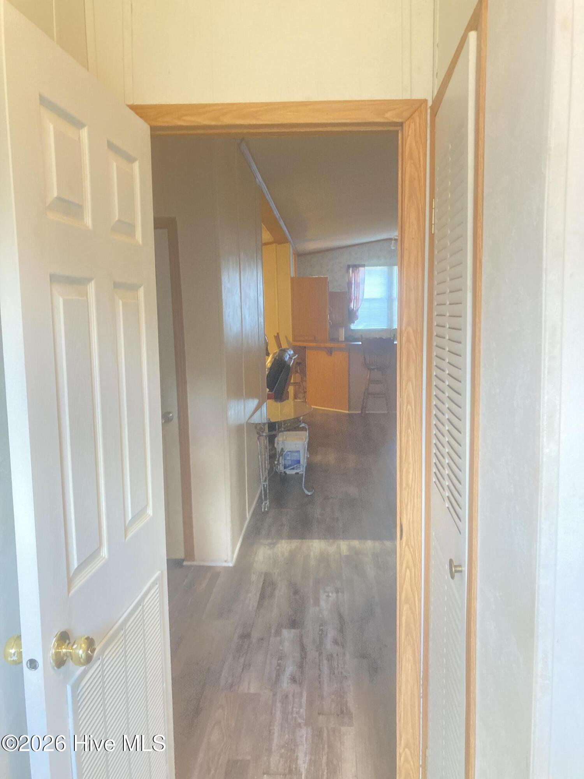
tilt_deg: -5.1
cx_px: 292
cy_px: 390
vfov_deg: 63.4
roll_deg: +0.8
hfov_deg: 49.7
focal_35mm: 28
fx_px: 630
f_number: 1.8
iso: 320
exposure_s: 1/40
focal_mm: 3.99
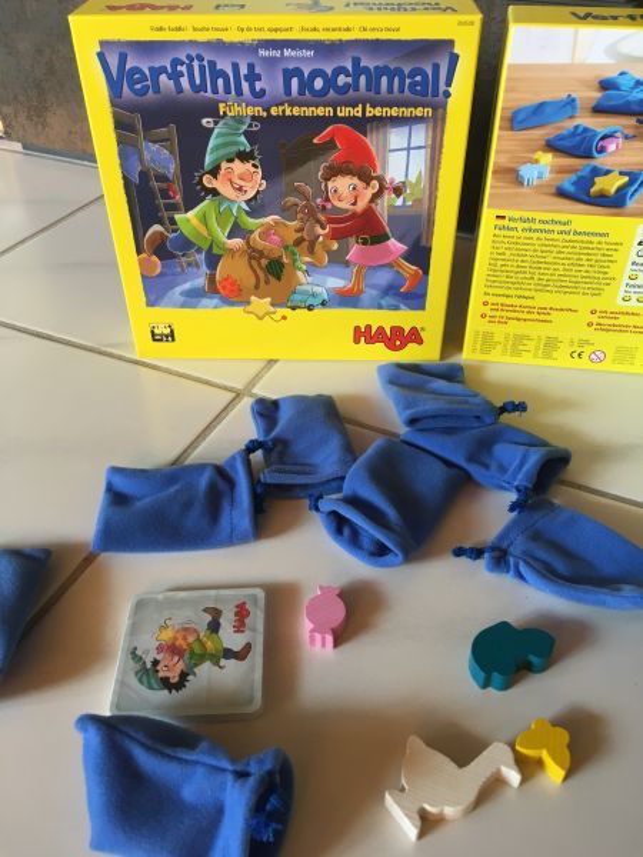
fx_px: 718
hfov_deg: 48.2
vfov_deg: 61.7
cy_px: 428
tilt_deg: -39.7
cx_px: 322
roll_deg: +1.0
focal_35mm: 29
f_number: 2.2
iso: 40
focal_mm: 4.15
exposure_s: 1/33
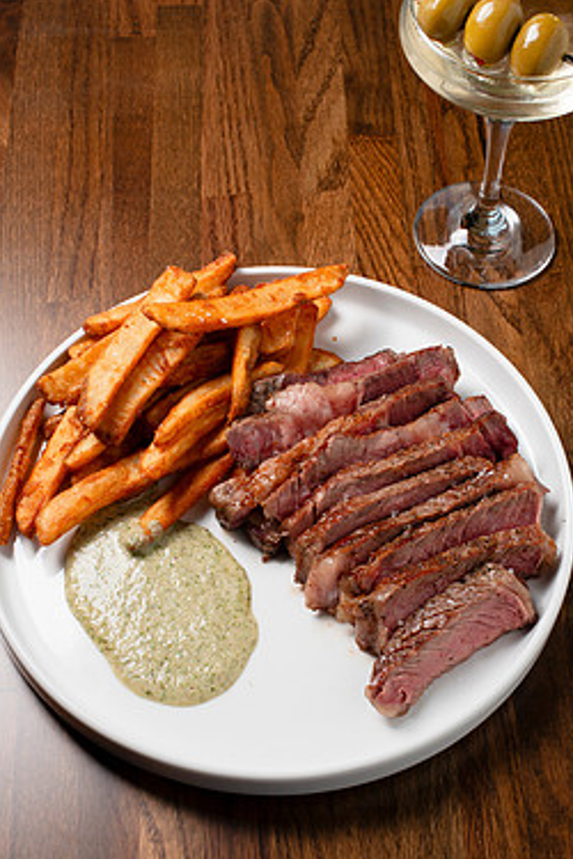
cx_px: 342
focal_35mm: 60
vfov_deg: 33.3
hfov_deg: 22.6
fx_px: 1432
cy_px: 497
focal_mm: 50
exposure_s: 1/250
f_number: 9
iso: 320
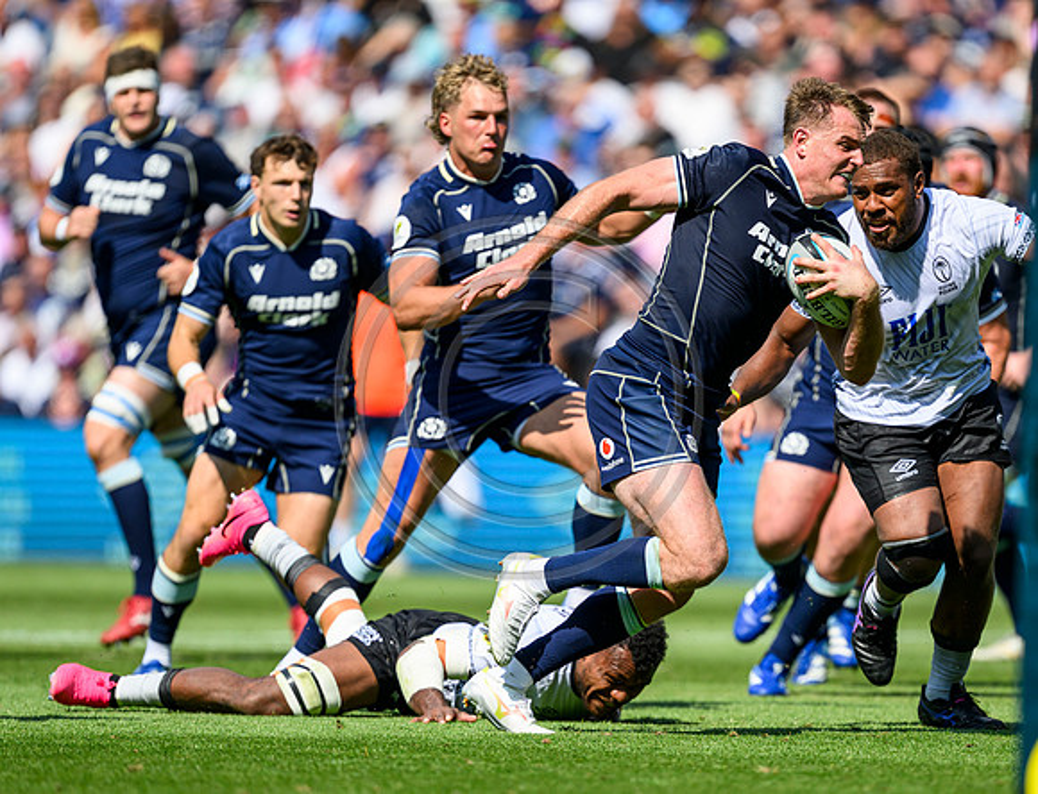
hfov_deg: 3.6
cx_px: 617
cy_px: 499
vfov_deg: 2.7
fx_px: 16644
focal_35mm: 551
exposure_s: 1/4000
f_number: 2.8
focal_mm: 400
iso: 250
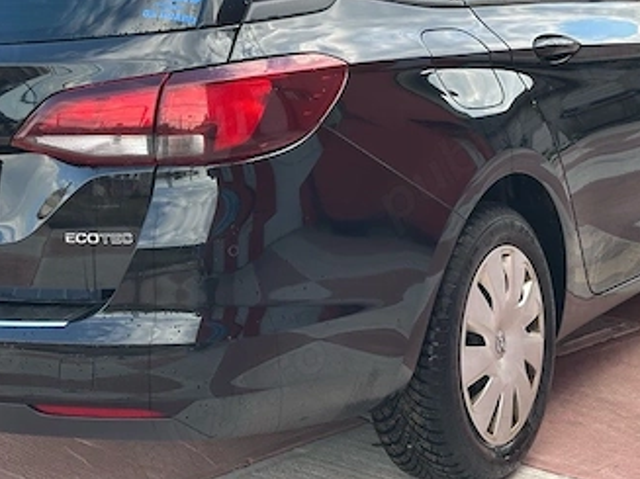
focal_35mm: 88
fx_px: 1626
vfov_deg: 16.7
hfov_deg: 22.2
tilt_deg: -10.8
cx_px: 278
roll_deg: +2.2
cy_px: 137
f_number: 1.78
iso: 64
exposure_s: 1/270
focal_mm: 6.86
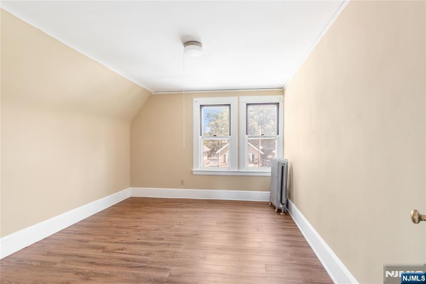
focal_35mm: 16
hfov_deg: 96.8
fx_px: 189
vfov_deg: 73.7
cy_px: 142
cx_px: 213
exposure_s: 1/125
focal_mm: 16
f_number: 7.1
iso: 400
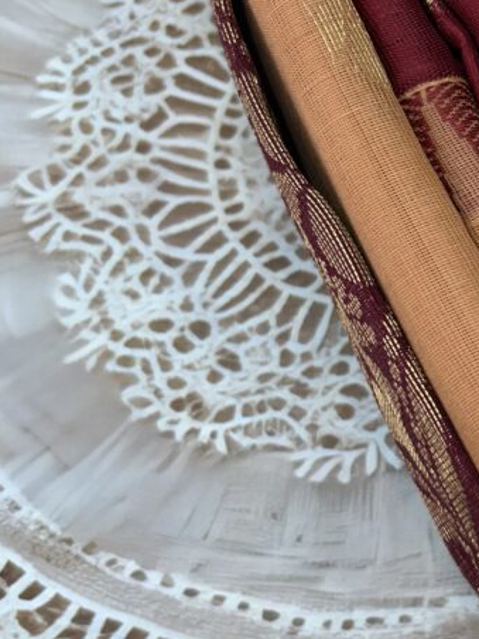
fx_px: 1273
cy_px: 240
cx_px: 565
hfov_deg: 20.1
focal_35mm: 69
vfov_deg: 28.1
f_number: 1.5
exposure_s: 1/100
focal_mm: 5.7
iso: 40
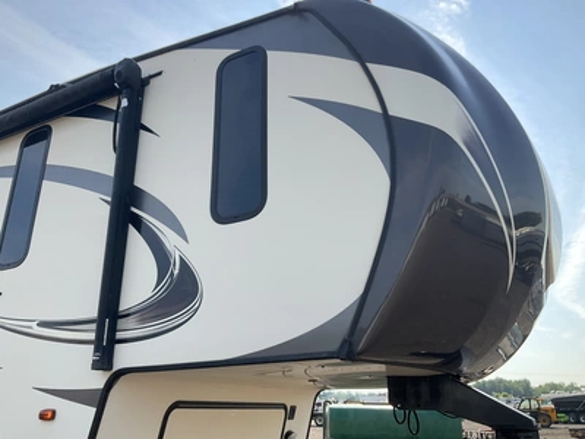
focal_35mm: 29
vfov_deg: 48.2
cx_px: 292
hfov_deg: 61.7
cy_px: 220
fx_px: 490
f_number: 1.8
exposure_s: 1/929
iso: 25
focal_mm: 3
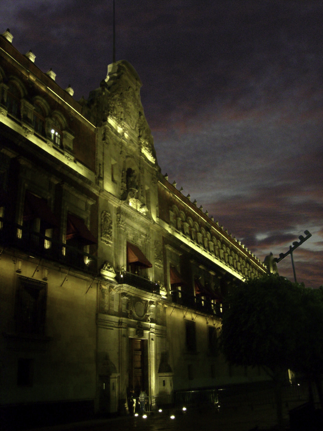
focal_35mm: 35
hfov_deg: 40.7
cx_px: 162
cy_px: 216
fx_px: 435
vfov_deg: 52.6
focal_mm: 5.8
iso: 200
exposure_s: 1/8
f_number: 2.8
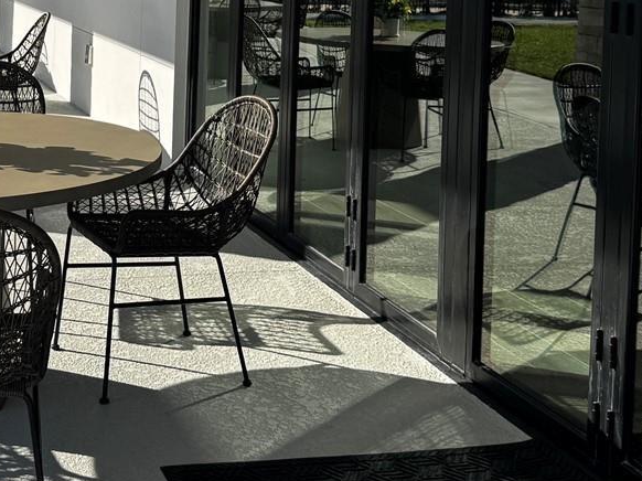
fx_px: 1224
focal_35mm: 66
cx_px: 147
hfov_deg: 28.9
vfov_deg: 21.4
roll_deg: -1.8
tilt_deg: -2.9
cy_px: -10
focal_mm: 6.76
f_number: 1.78
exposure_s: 1/3413
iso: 80
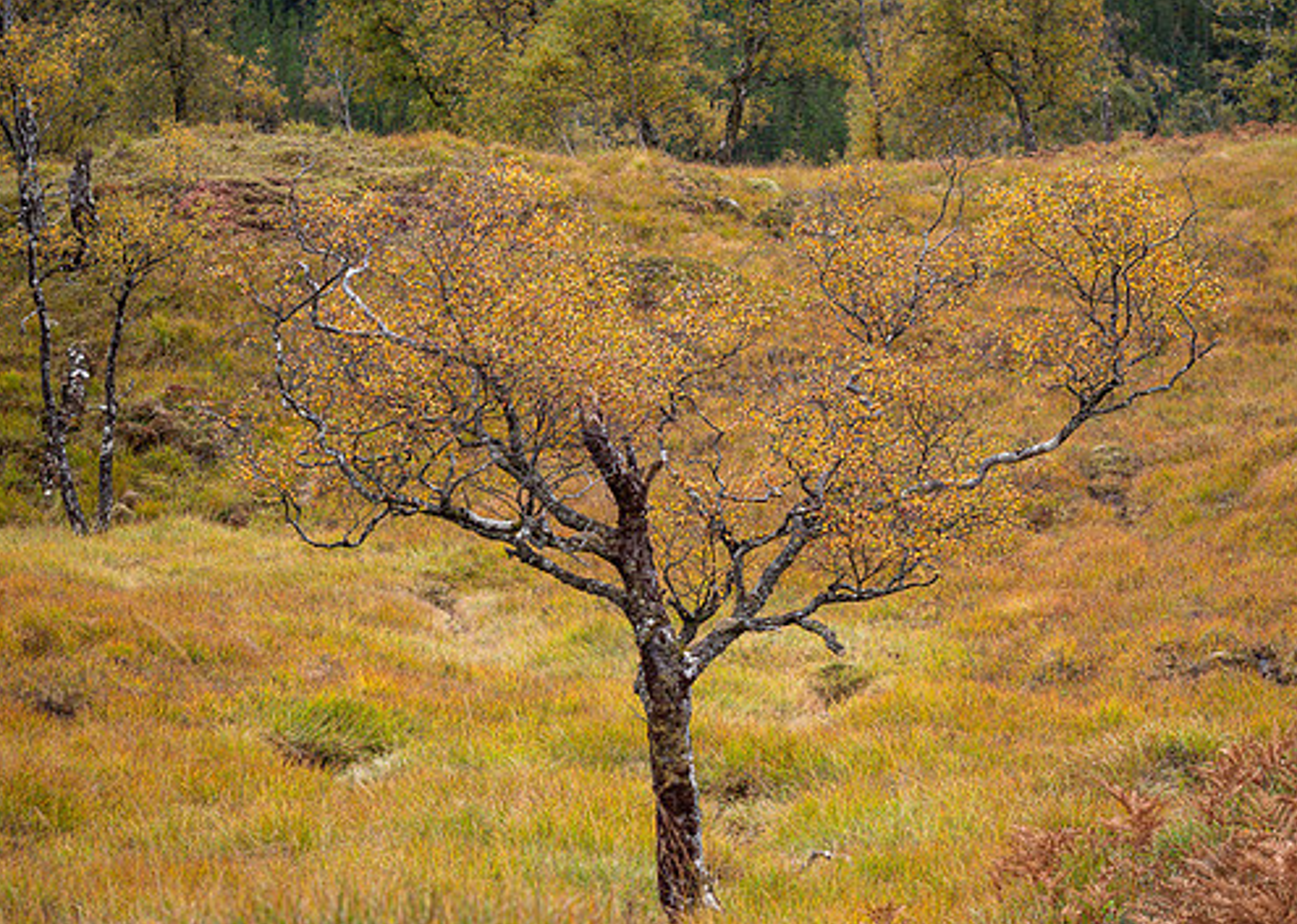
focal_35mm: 143
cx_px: 697
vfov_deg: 10.0
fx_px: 5265
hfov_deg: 14.0
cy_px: 543
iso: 200
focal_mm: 60
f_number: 2.8
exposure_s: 1/400
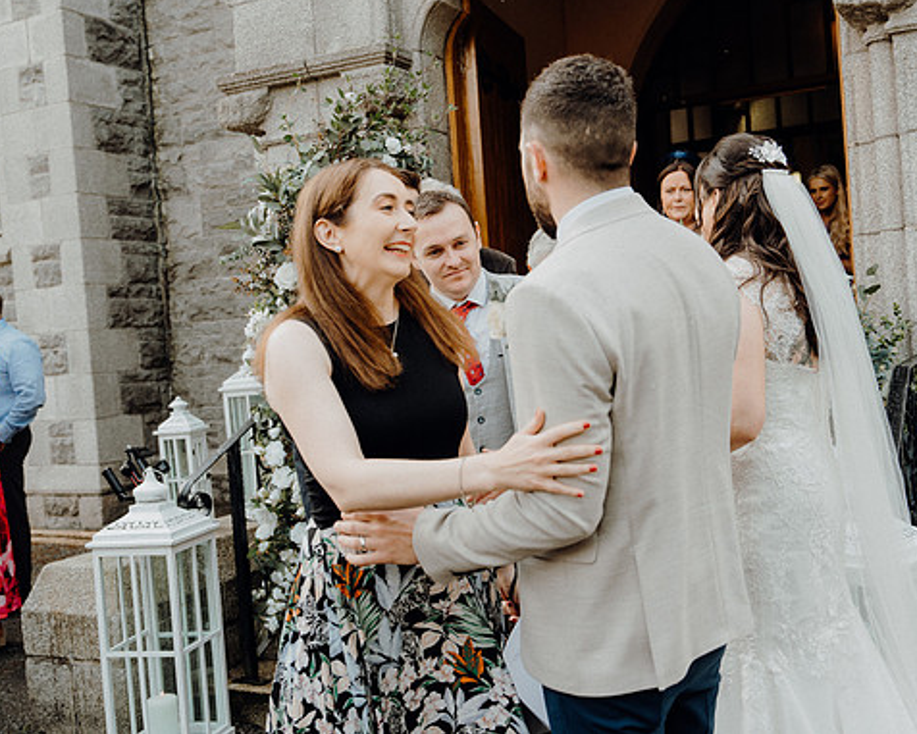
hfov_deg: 45.7
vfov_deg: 37.3
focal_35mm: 40
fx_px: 1086
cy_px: 363
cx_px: 520
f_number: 3.5
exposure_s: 1/200
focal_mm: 35
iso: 125
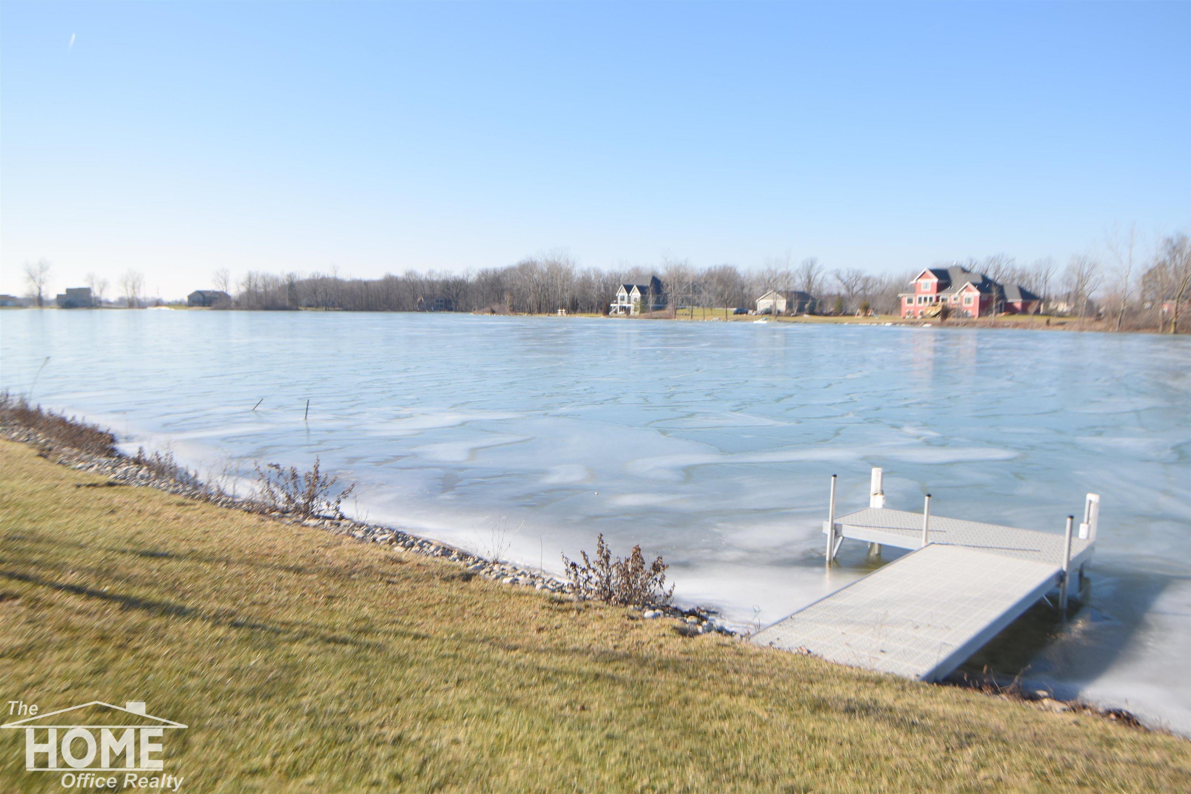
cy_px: 397
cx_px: 596
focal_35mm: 28
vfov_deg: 45.7
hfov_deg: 64.5
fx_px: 943
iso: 100
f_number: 7.1
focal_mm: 19
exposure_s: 1/200
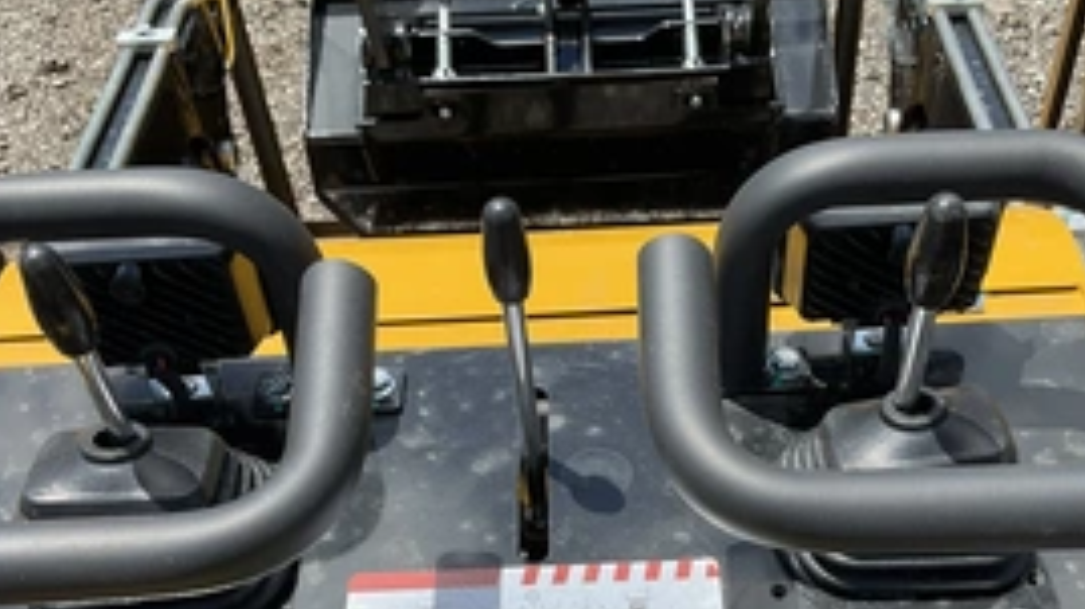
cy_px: 516
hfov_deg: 43.6
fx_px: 1352
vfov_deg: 24.8
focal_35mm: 47
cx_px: 621
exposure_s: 1/1250
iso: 25
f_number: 1.8
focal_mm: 3
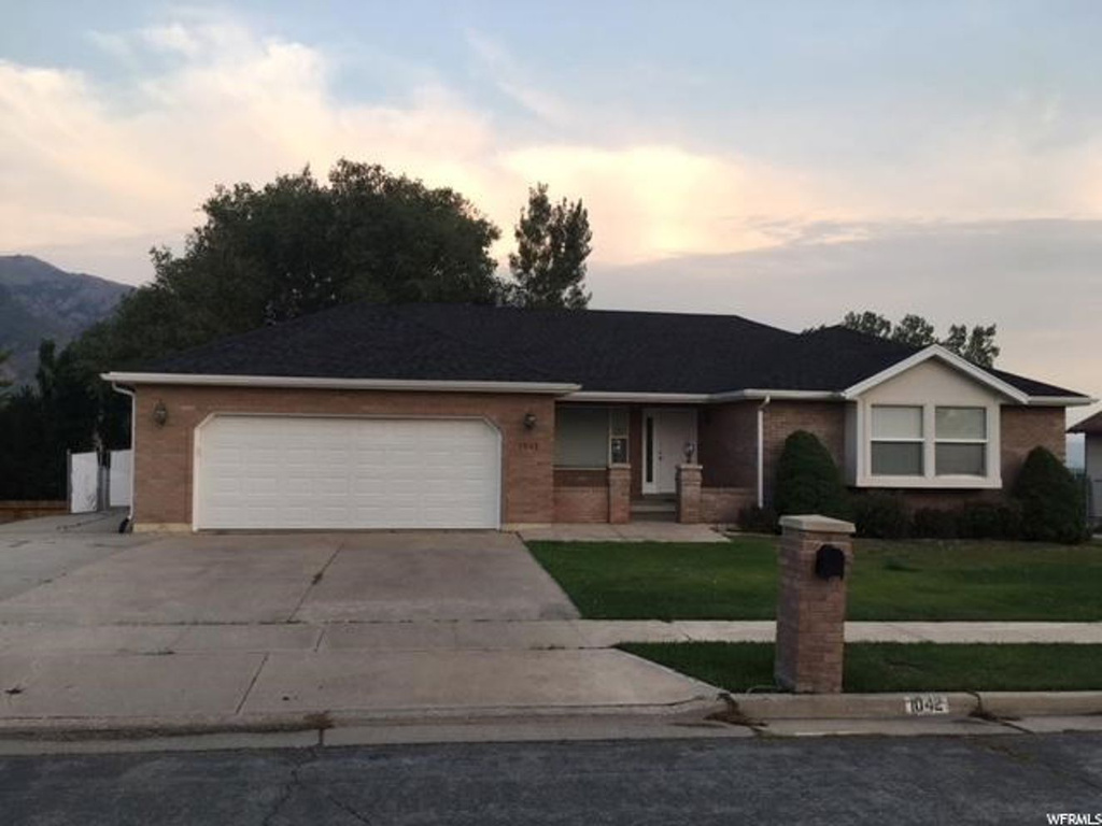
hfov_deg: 61.7
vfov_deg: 48.2
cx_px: 551
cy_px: 413
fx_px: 923
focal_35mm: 29
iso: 25
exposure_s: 1/122
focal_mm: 4.15
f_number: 2.2
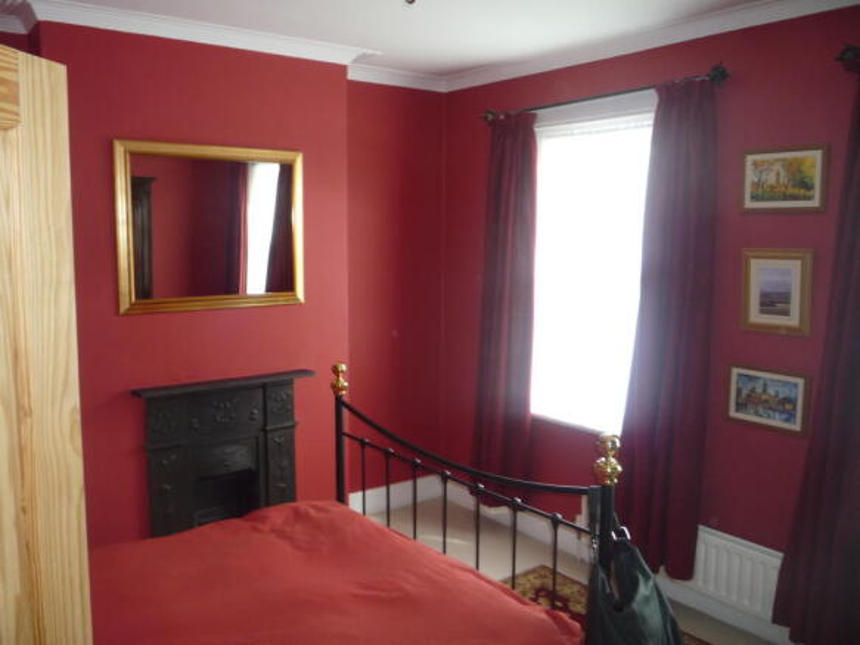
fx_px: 745
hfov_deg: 60.0
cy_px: 322
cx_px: 430
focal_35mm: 30
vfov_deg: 46.8
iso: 160
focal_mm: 5.2
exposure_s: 1/30
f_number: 3.3
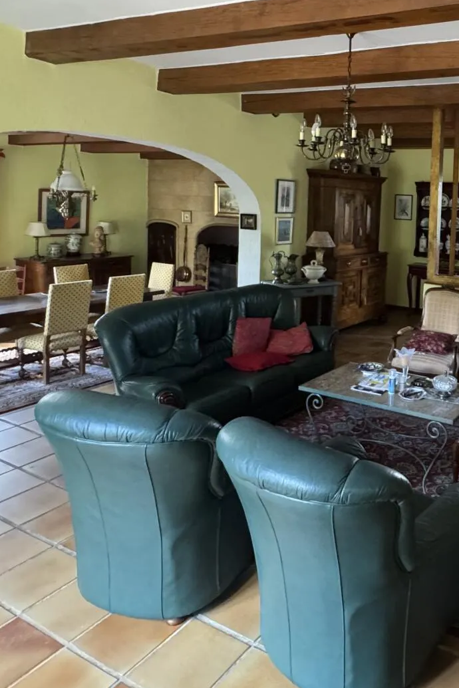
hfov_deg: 42.7
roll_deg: -2.4
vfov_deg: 65.8
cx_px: 436
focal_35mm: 27
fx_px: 516
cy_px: 235
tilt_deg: -2.4
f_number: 2.2
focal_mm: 2.22
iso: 1000
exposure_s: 1/60
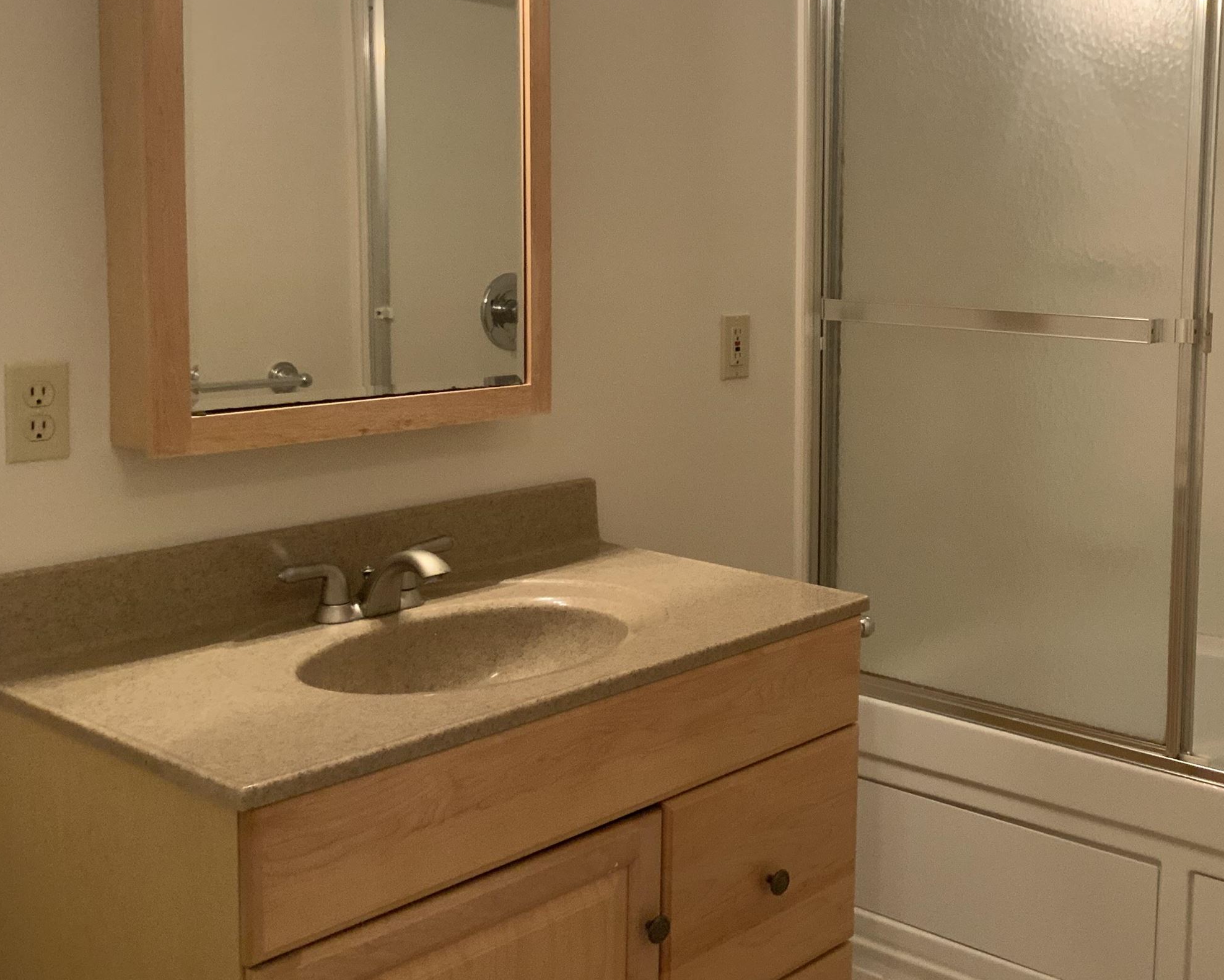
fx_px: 1594
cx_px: 896
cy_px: 377
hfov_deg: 41.0
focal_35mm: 44
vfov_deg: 34.0
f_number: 1.8
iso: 160
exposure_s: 1/60
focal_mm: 3
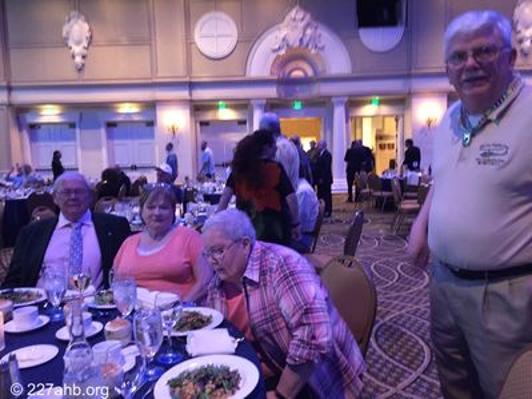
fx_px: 446
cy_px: 200
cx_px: 266
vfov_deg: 48.2
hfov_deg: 61.7
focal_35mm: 29
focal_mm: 4.15
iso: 250
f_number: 2.2
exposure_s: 1/15
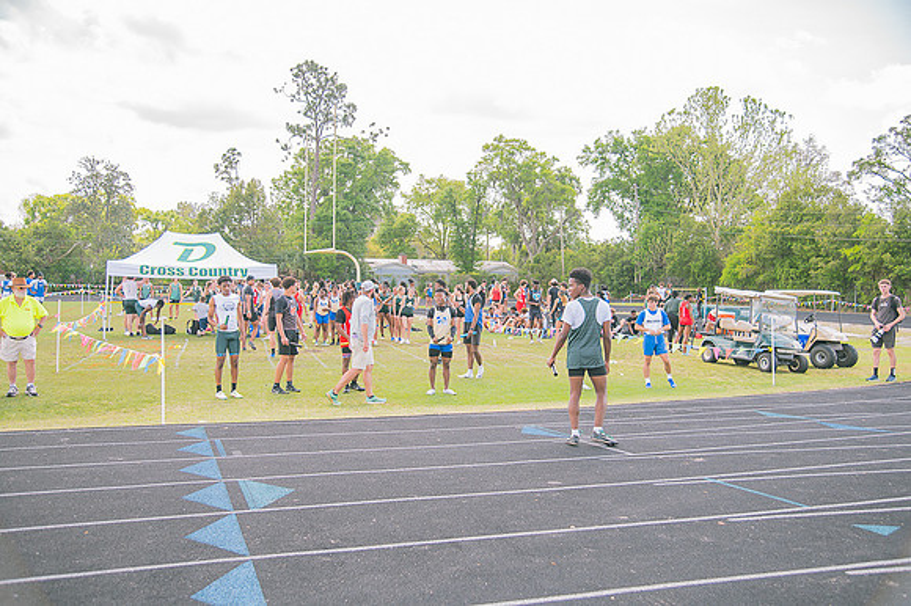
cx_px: 456
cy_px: 303
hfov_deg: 50.7
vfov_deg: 35.0
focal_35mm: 38
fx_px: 961
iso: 200
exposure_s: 1/200
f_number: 4
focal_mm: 38
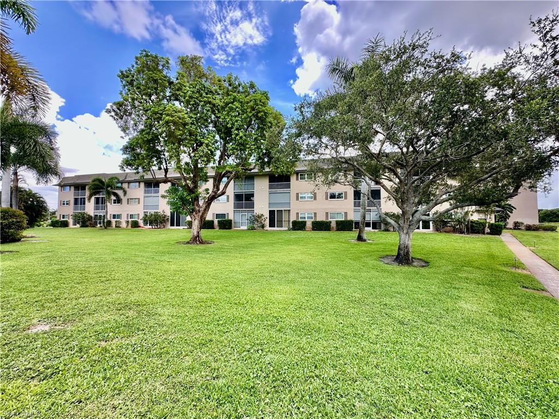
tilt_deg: +2.2
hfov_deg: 102.1
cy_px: 210
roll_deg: -0.7
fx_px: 226
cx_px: 280
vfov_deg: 85.7
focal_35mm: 14
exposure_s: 1/231
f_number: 2.2
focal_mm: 2.22
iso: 40
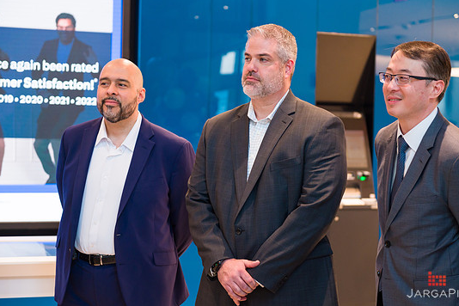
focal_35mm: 76
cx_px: 240
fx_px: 969
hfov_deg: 26.6
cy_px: 150
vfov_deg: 17.9
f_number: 4
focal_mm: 70
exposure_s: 1/200
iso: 800
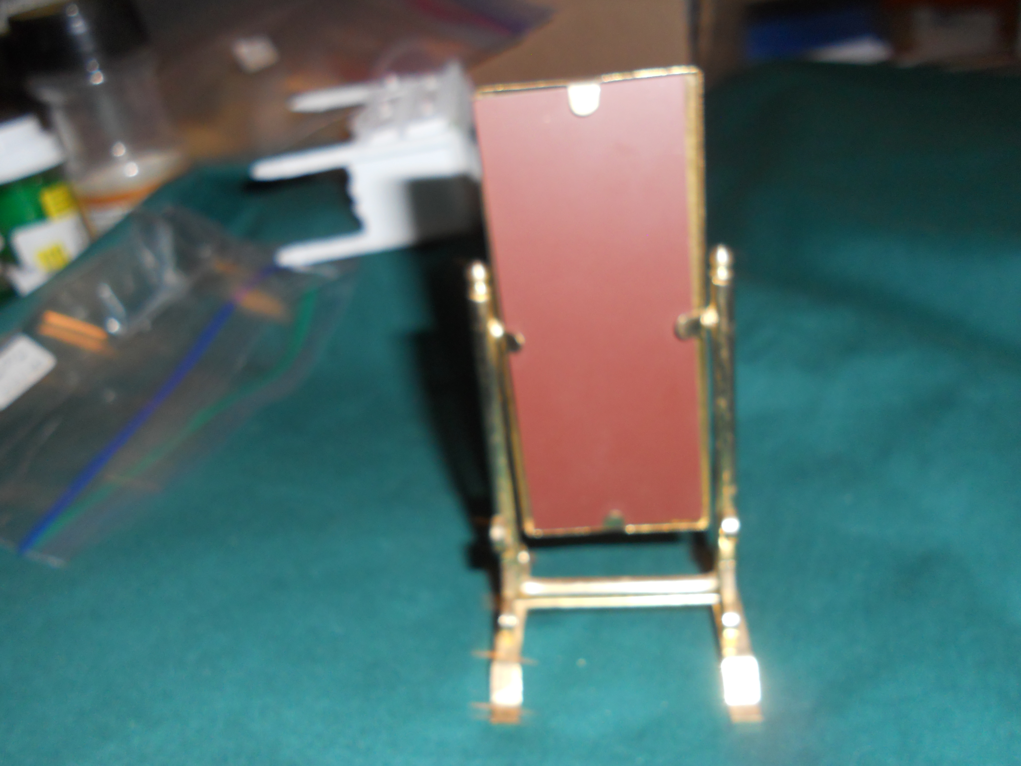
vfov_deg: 44.2
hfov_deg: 56.8
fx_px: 944
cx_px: 510
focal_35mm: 32
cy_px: 383
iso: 200
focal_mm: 5.8
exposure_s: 1/25
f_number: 8.8
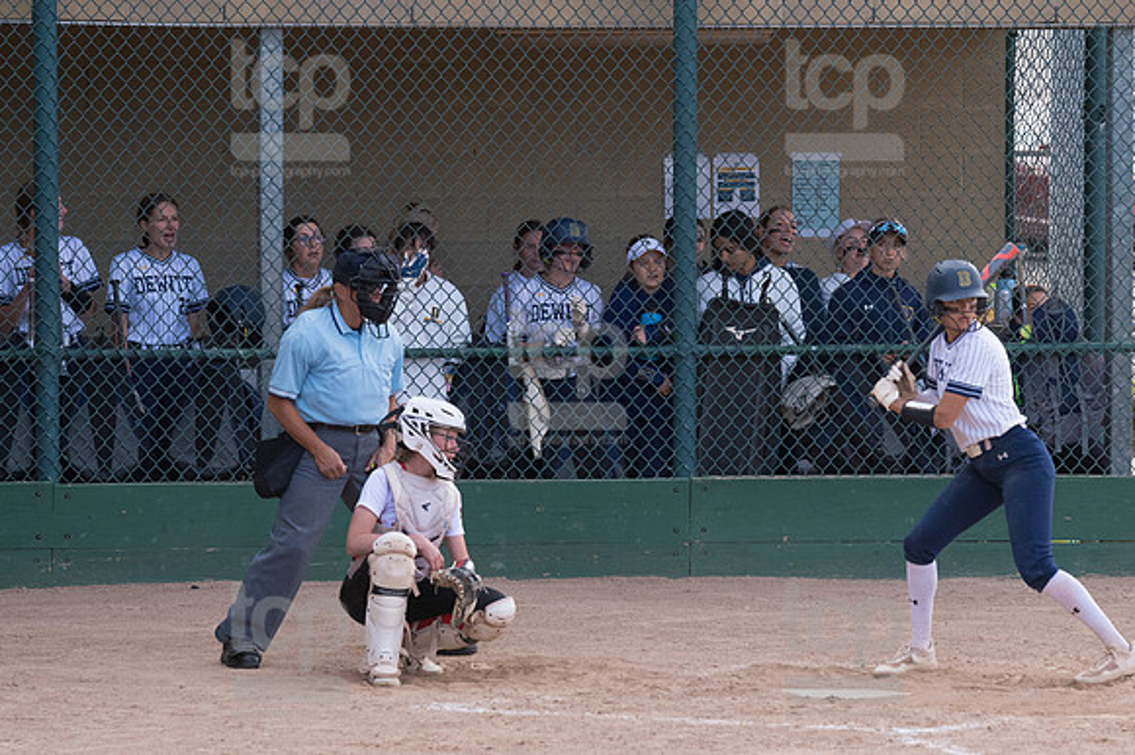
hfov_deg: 6.9
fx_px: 9453
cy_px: 378
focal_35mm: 300
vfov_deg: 4.6
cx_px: 568
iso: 1600
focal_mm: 200
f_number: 5.6
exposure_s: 1/1600
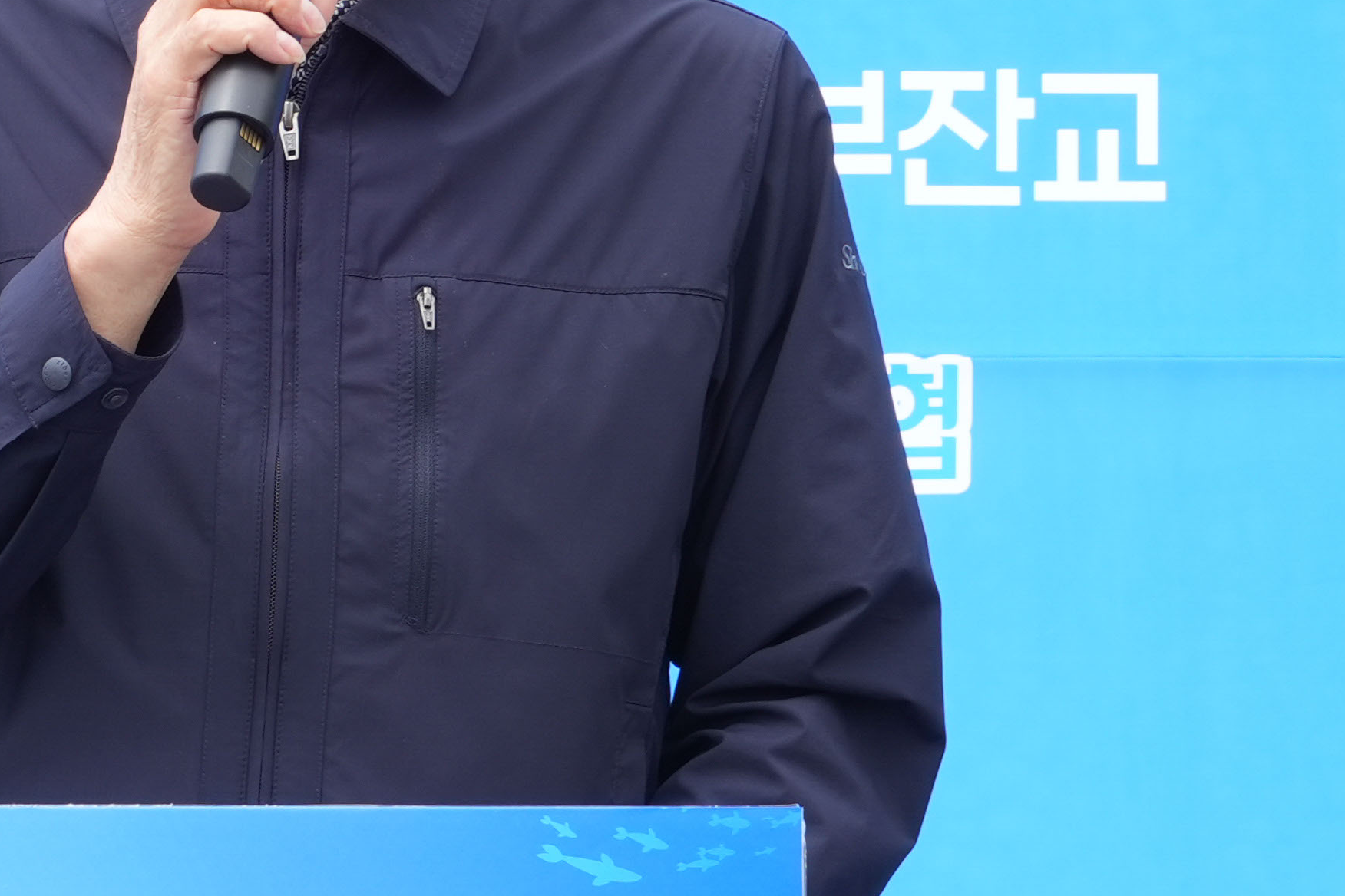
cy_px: 246
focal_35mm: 308
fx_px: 11506
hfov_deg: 6.7
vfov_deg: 4.5
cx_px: 217
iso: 250
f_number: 11
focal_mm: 77
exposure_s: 1/125
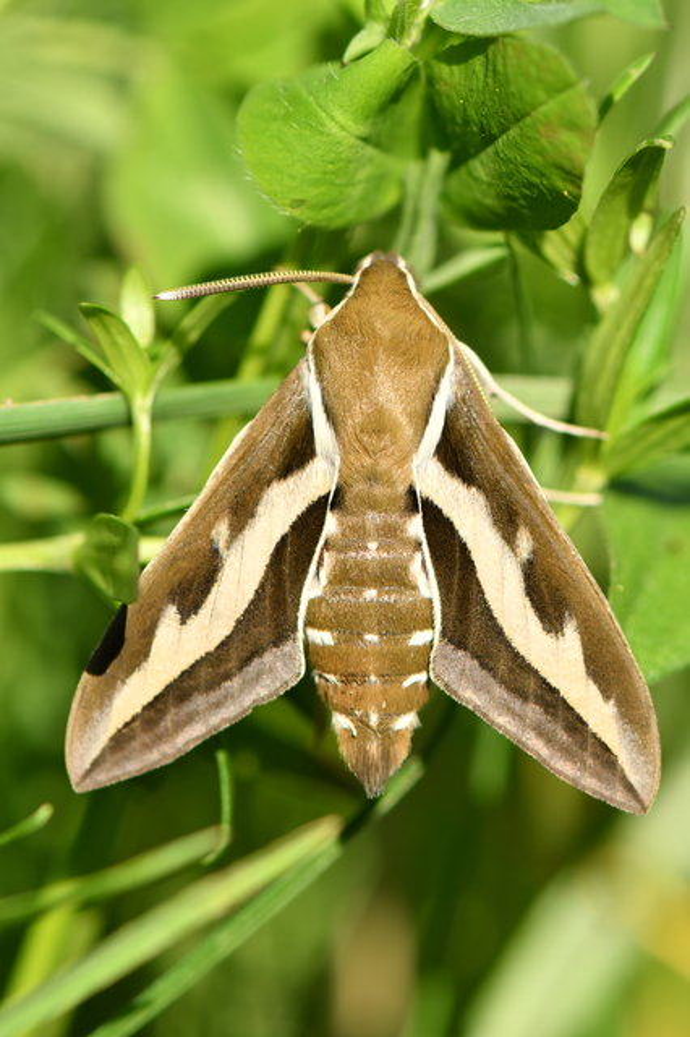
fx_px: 4518
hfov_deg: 8.7
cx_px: 345
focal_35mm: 157
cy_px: 518
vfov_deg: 13.1
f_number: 7.1
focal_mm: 105
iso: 100
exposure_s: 1/640
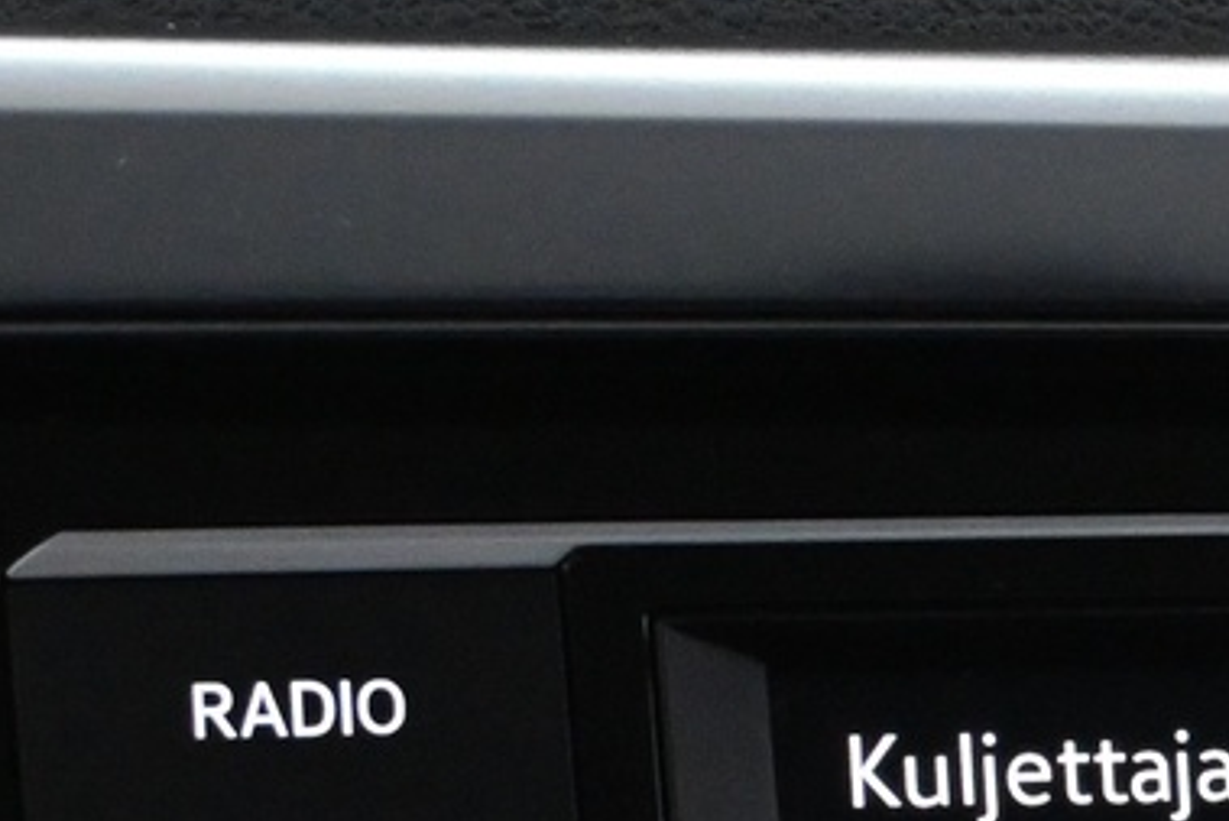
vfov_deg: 5.7
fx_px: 8098
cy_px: 1288
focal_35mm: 237
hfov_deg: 8.5
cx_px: 1758
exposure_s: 1/60
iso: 4500
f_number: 5.3
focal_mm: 37
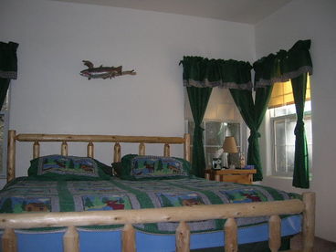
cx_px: 168
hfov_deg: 54.0
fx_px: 330
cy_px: 126
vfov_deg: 41.8
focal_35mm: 34
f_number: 2.9
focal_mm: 5.7
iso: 50
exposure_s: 1/60.1
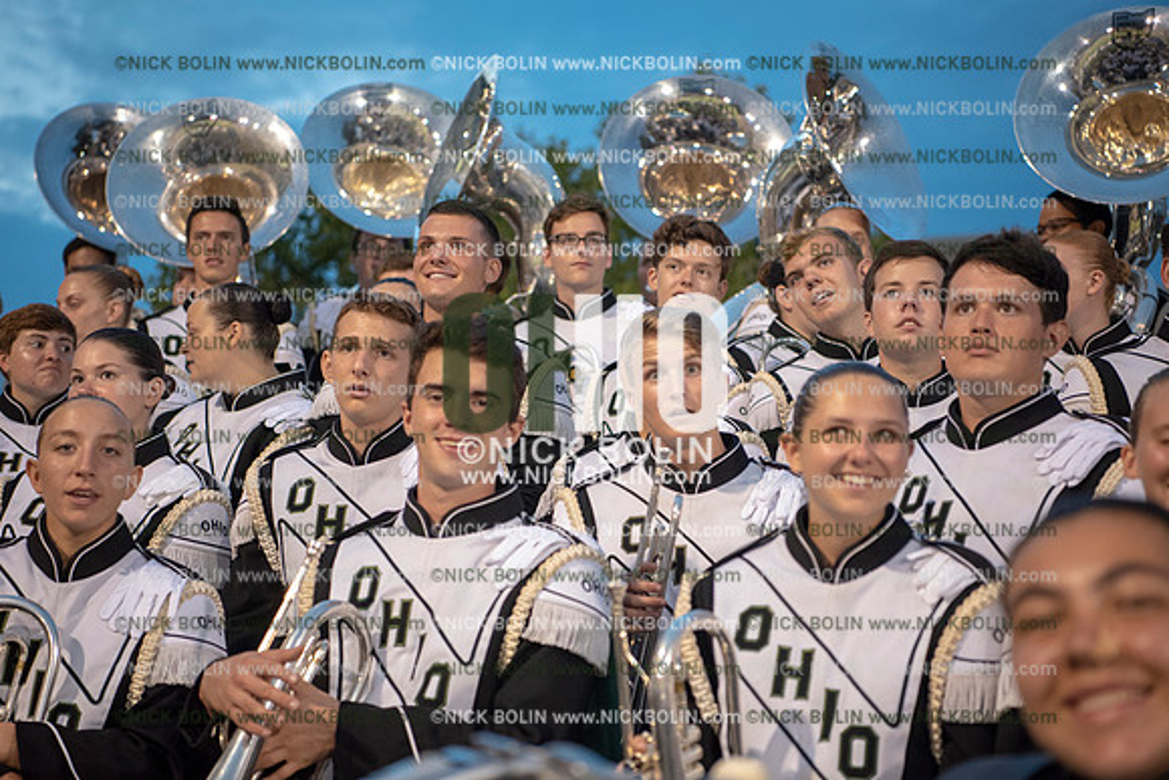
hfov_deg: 28.8
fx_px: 2273
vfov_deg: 19.5
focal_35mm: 70
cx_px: 584
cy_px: 390
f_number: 3.2
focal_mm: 70
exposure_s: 1/100
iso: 3200
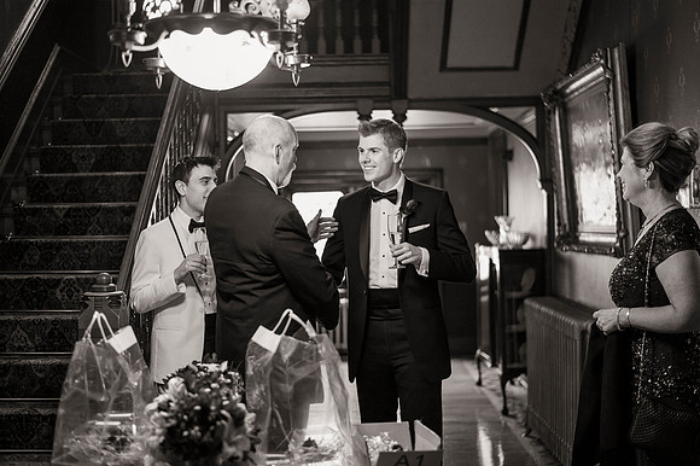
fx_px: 972
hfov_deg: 39.6
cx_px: 350
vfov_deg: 27.0
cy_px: 233
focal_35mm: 50
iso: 1000
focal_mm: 50
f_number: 1.8
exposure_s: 1/250
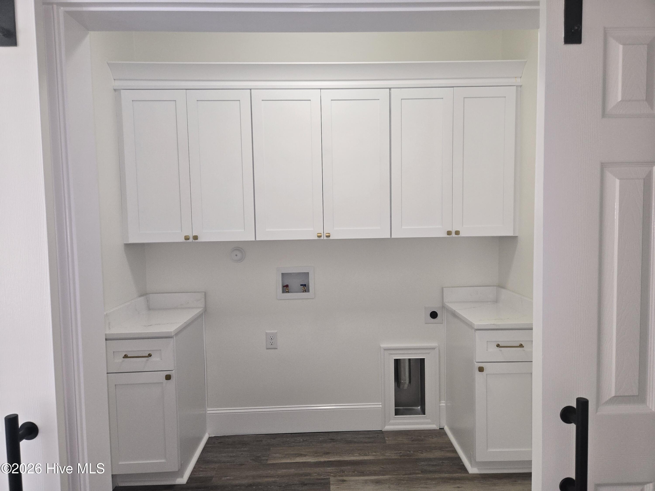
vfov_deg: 58.9
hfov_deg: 73.9
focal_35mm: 23
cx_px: 328
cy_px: 246
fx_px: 435
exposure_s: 1/60
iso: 100
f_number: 1.8
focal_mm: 5.4
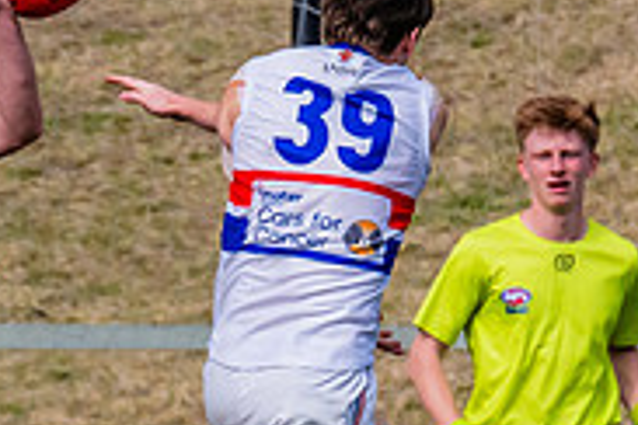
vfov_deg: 0.6
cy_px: 442
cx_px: -26
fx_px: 44107
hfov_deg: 0.8
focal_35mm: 2489
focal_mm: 420
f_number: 10
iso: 800
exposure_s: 1/2000
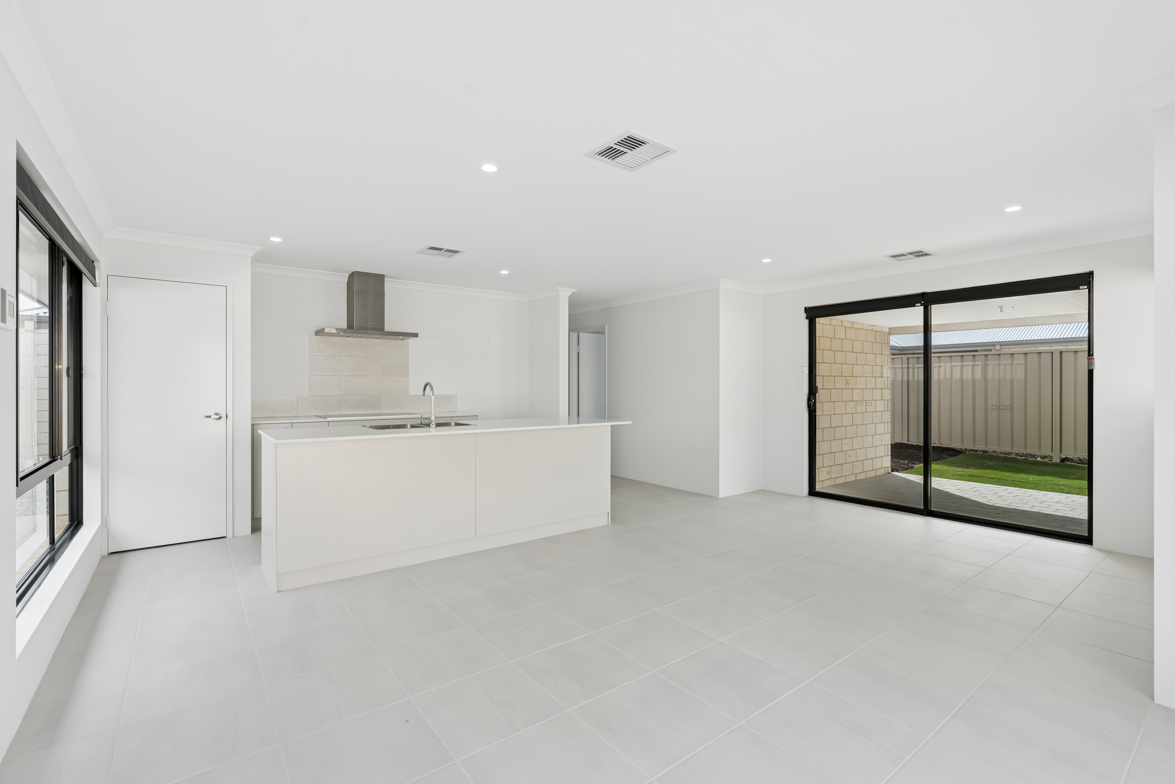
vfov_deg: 73.7
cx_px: 588
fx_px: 522
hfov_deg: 96.7
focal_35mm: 16
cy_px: 392
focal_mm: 16
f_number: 8
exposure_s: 1/200
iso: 320
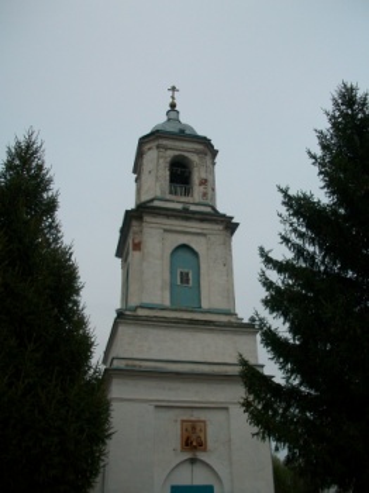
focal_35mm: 34
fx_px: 484
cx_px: 184
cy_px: 246
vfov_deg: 54.0
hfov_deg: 41.7
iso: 80
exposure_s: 1/400
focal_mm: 5.7
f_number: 2.8
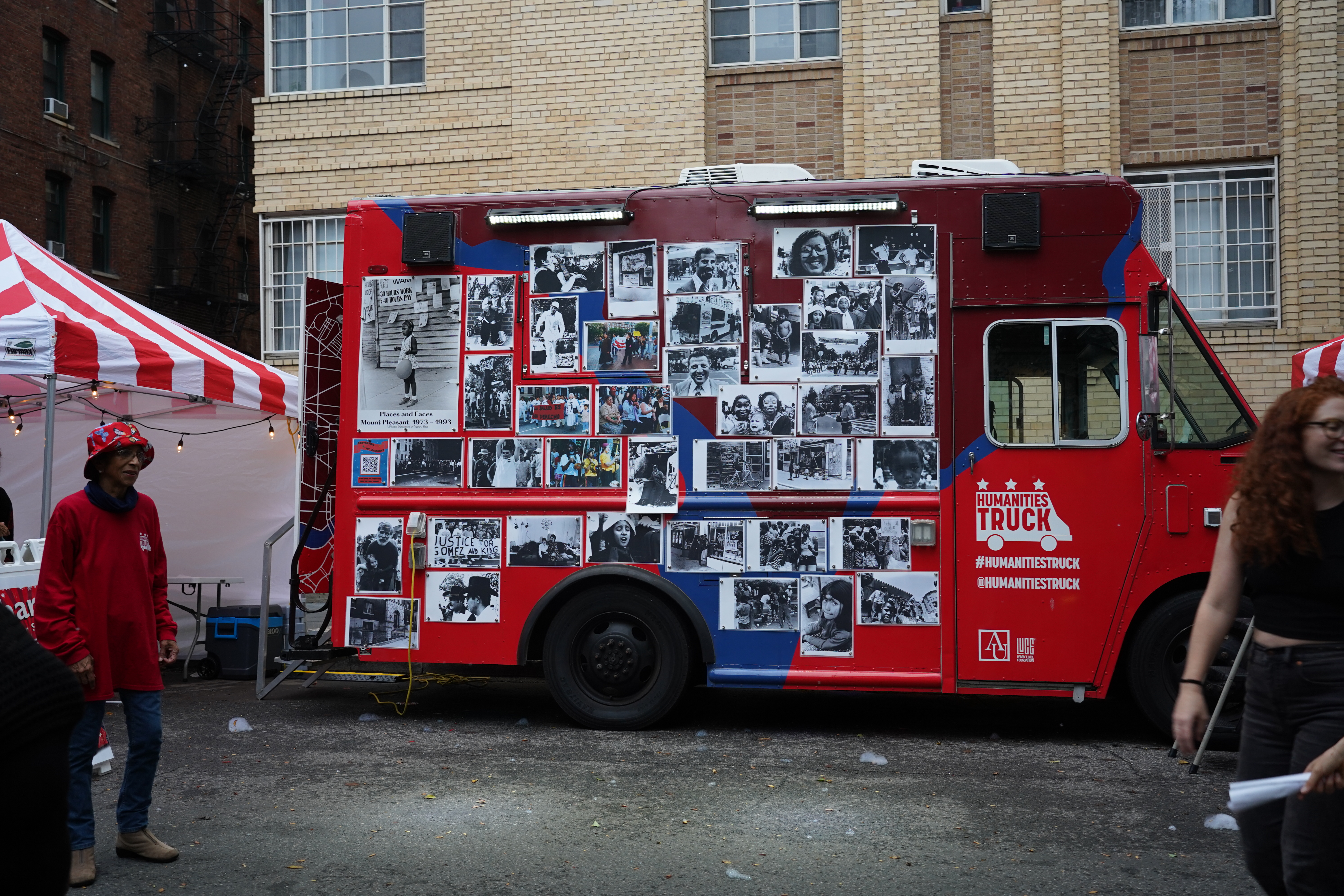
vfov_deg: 38.9
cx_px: 672
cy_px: 448
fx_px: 1269
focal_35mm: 34
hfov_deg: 55.8
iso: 800
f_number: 4
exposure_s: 1/160
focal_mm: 34
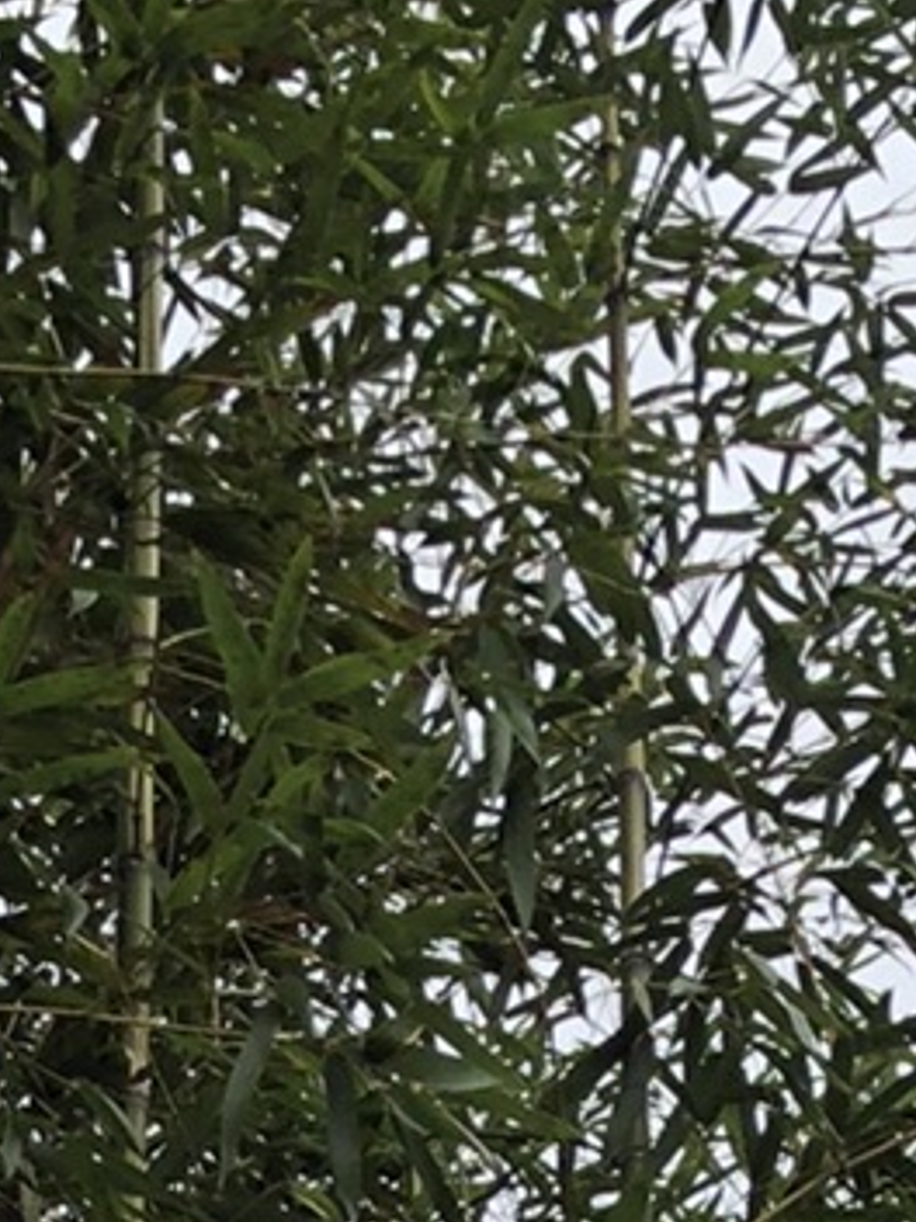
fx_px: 5610
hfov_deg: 9.3
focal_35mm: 159
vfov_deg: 10.1
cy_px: 3336
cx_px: 219
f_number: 1.8
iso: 25
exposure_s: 1/120
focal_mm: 4
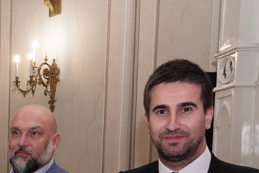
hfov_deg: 30.5
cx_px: -32
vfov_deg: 22.0
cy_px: 195
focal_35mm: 58
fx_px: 417
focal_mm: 8.8
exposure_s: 1/125
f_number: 2.4
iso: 500
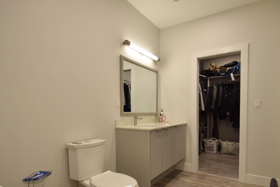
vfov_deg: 61.1
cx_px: 153
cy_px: 117
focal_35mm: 20
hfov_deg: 83.8
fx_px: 156
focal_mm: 10
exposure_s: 1/20
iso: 200
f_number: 6.3
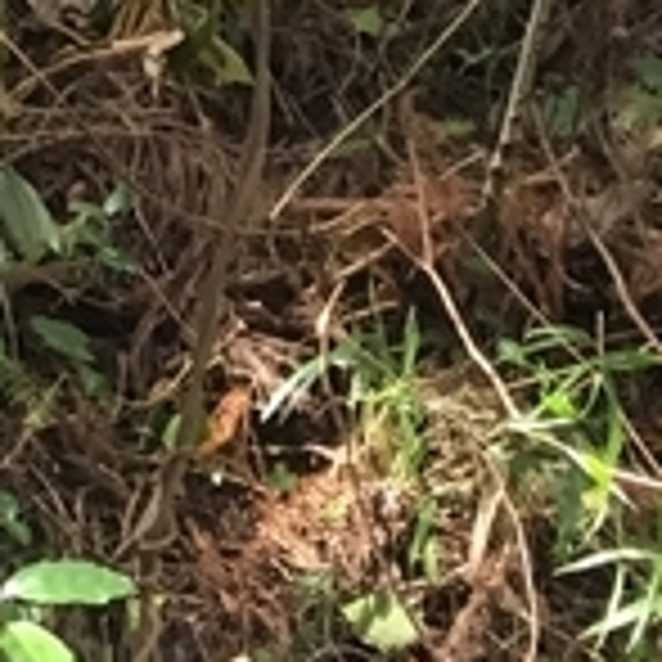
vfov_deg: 7.9
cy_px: -1554
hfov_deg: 9.3
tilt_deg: +8.4
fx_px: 3851
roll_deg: -4.4
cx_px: -554
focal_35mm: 178
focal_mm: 4.15
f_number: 2.2
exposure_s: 1/30
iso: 100
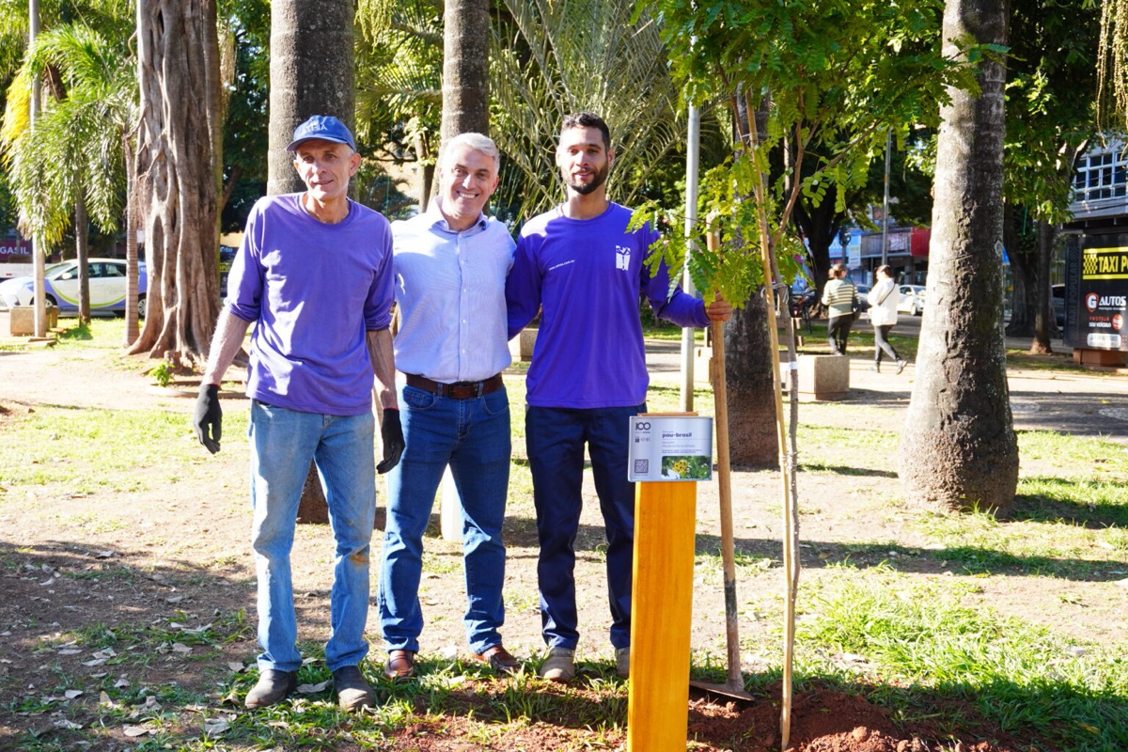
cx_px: 564
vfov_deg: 33.0
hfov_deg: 47.9
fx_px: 1269
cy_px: 376
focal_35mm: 40
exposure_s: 1/250
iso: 500
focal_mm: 27
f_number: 5.6
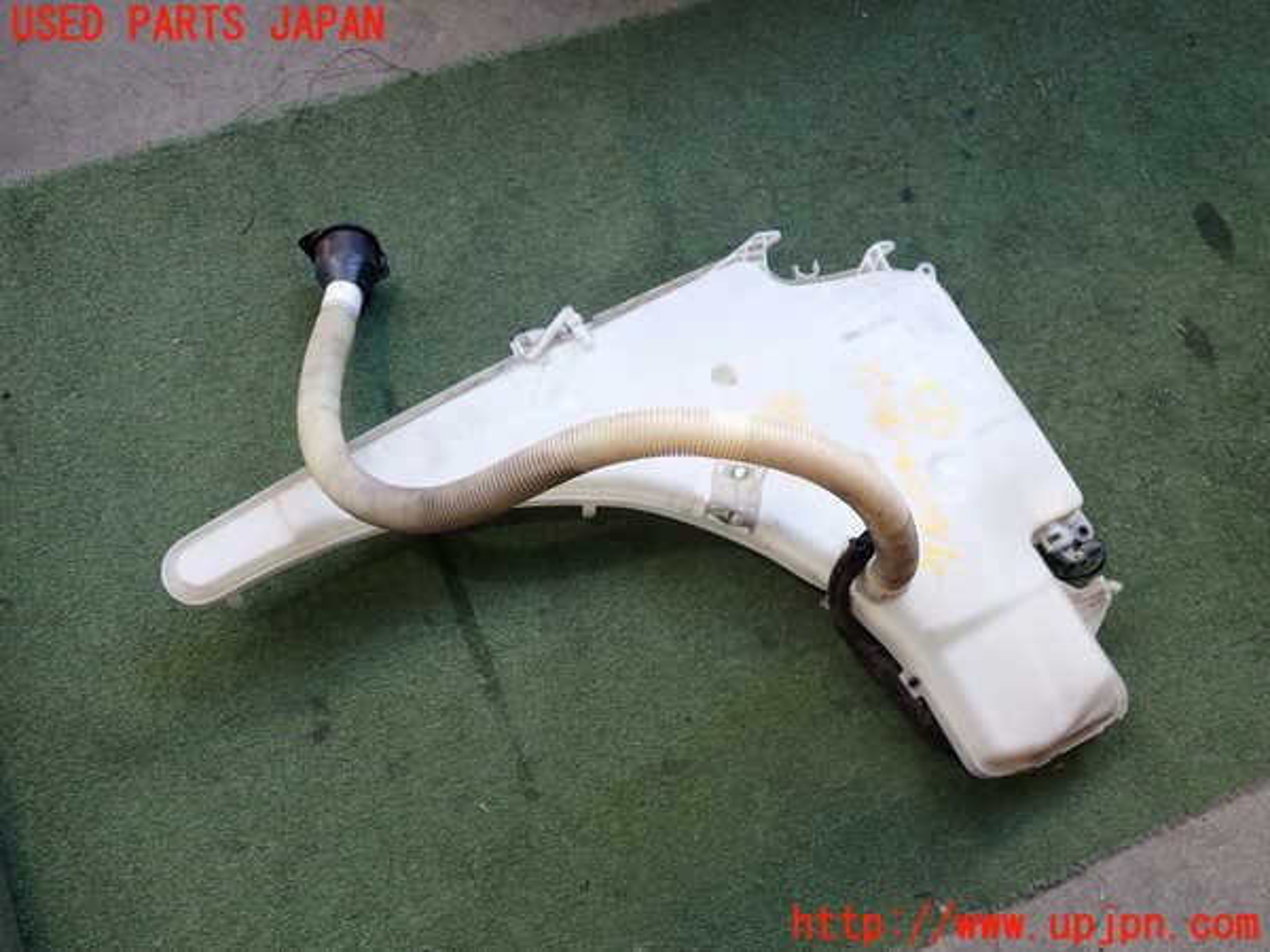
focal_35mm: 30
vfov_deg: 46.8
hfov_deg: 60.0
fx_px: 1101
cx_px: 635
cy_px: 476
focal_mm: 5.4
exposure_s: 1/125
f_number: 2.3
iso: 200
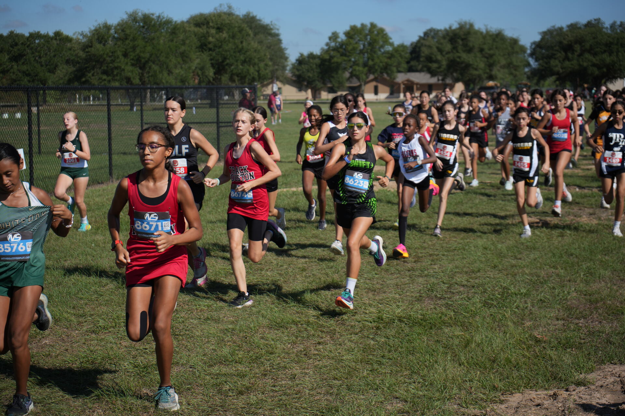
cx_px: 312
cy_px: 208
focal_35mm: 70
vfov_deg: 19.5
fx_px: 1215
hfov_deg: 28.8
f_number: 5.6
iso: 100
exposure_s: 1/1000
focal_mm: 70
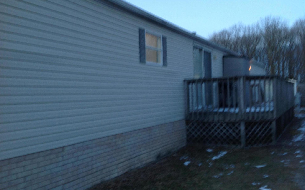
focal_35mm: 38
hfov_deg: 51.5
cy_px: 89
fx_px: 316
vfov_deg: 33.6
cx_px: 150
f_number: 2.4
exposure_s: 1/15
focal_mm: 4.28
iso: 64
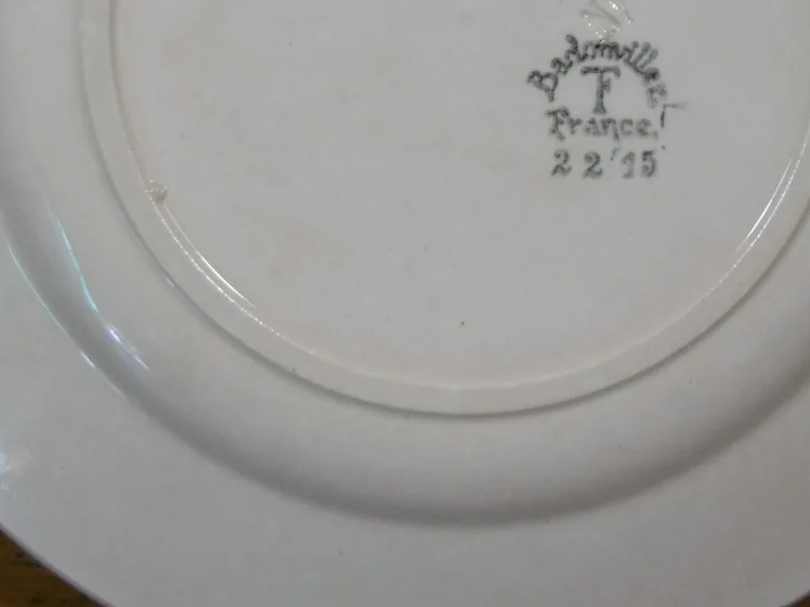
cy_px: 33
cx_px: 480
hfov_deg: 21.7
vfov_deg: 16.2
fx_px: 2106
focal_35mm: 90
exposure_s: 1/25
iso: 100
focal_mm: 7.7
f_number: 3.8
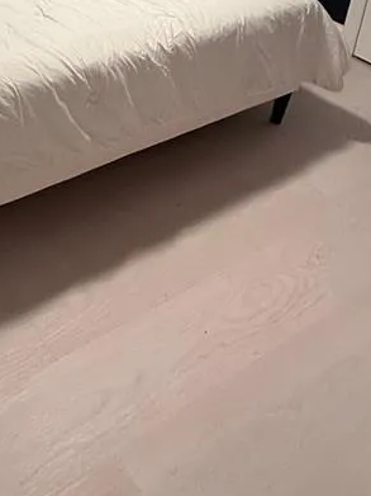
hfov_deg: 29.5
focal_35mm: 43
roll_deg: -3.2
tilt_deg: -14.4
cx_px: -57
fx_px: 615
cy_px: -115
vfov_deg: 34.2
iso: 200
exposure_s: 1/60
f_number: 2.2
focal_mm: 2.22
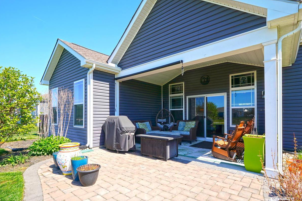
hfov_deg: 89.8
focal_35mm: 18
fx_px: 151
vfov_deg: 67.1
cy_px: 114
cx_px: 162
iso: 100
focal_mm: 10
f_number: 7.1
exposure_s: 1/200
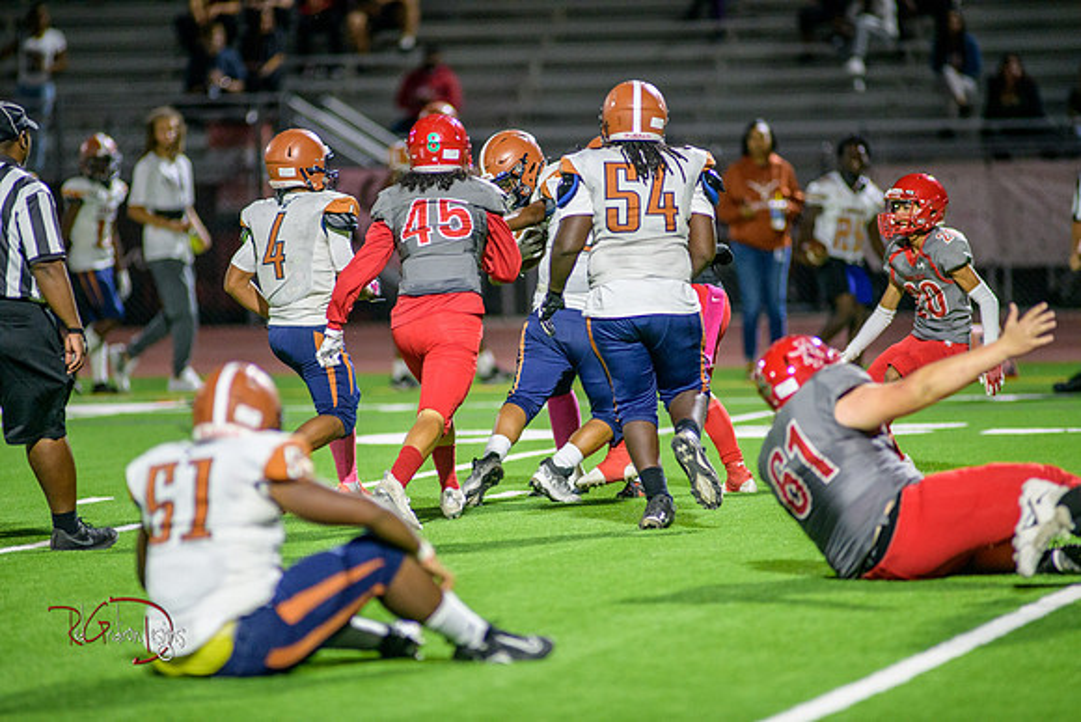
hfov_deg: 6.9
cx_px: 540
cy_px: 361
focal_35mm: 300
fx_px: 9010
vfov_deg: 4.6
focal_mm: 300
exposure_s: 1/500
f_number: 2.8
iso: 2000
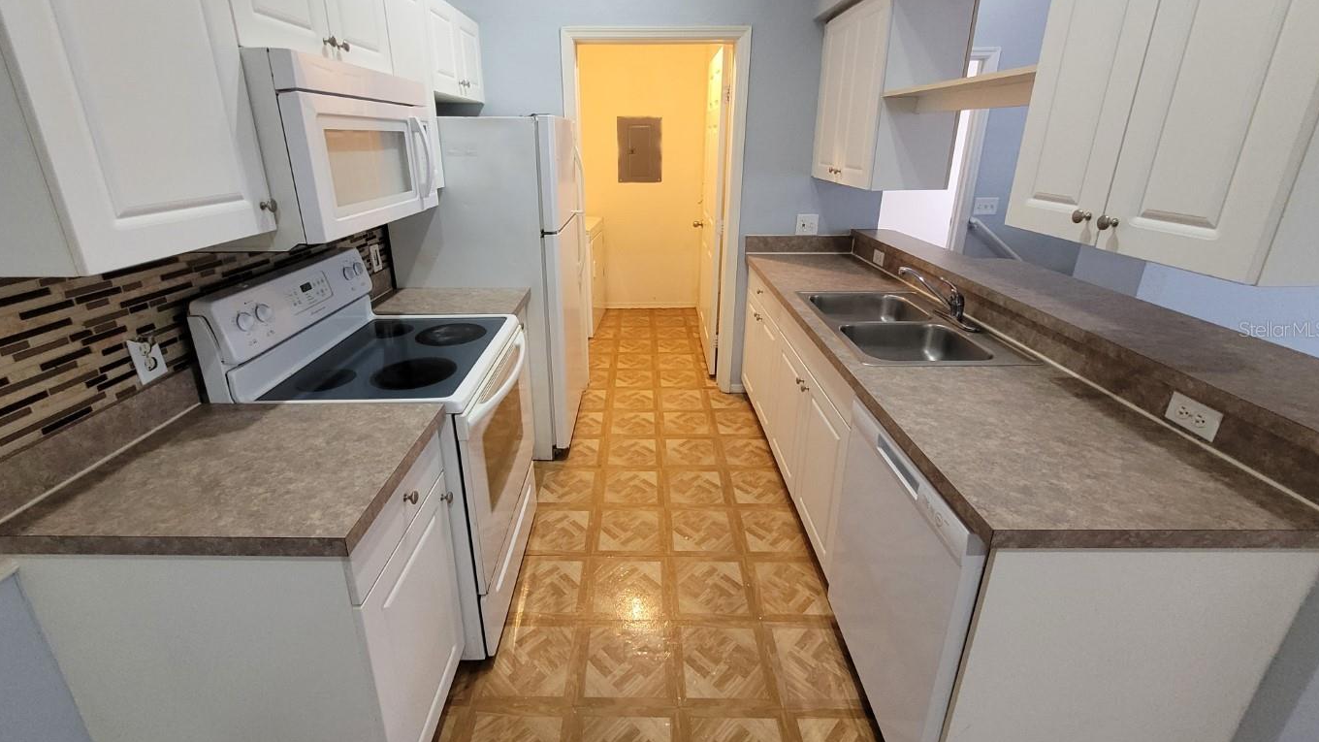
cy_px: 329
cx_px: 632
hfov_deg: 102.9
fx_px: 525
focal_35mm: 15
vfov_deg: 70.3
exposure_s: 1/60
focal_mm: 1.74
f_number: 2.2
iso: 400
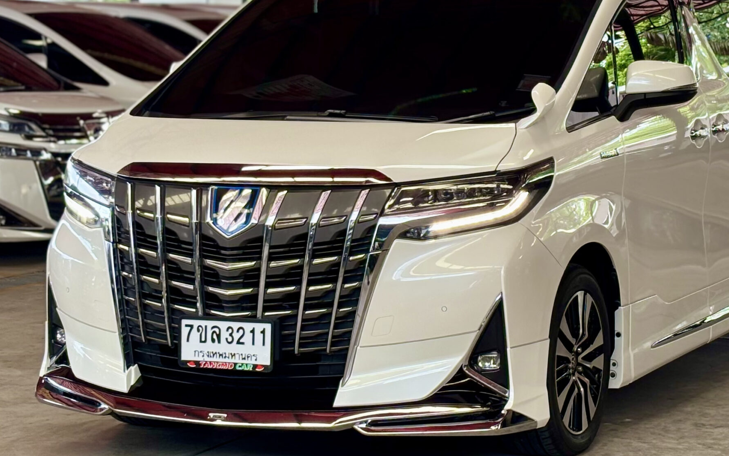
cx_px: 445
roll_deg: -0.3
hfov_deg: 26.1
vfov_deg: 16.5
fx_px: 1569
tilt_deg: -3.9
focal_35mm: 79
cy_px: 175
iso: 40
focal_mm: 5.96
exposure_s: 1/151
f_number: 1.6
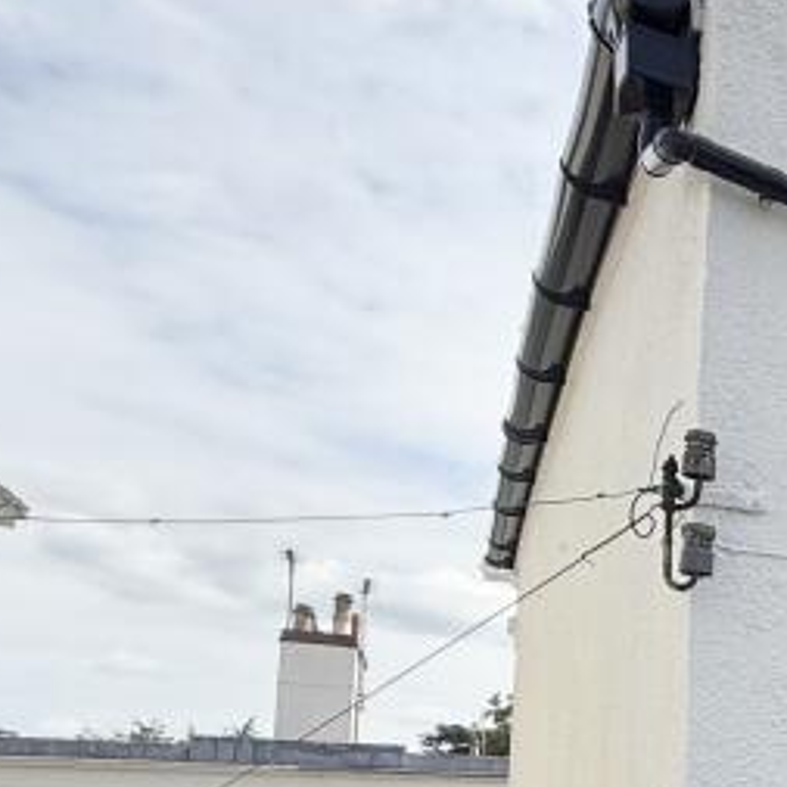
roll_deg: -0.6
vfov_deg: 31.8
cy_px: 759
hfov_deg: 22.8
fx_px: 1286
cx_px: 1344
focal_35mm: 50
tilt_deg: +5.3
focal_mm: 2.22
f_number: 2.2
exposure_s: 1/1656
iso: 50
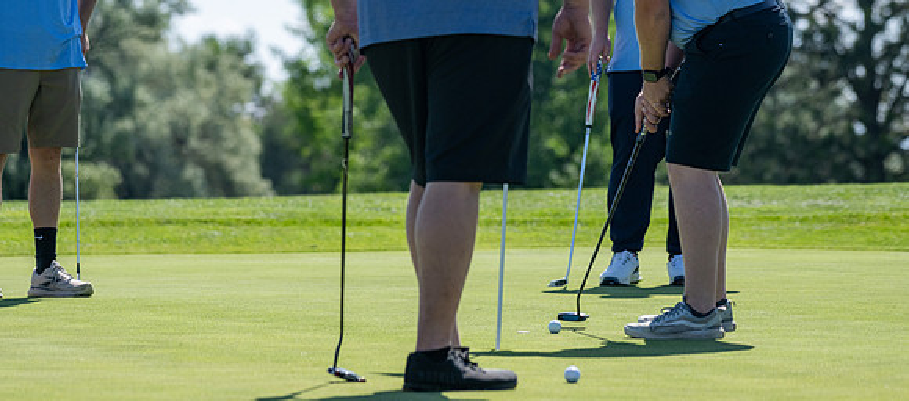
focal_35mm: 223
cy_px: 108
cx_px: 457
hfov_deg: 10.1
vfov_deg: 4.5
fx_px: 5118
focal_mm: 200
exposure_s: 1/3200
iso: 640
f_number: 5.6
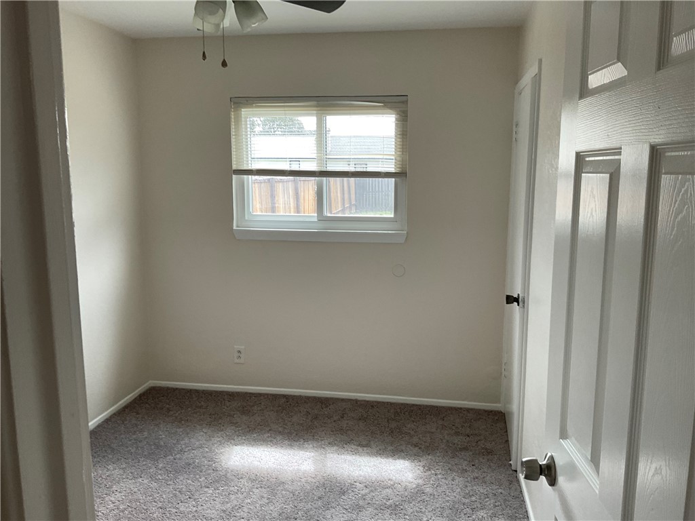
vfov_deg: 48.2
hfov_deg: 61.7
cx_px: 348
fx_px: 582
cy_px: 260
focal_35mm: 29
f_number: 1.8
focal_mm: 3
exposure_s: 1/120
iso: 64
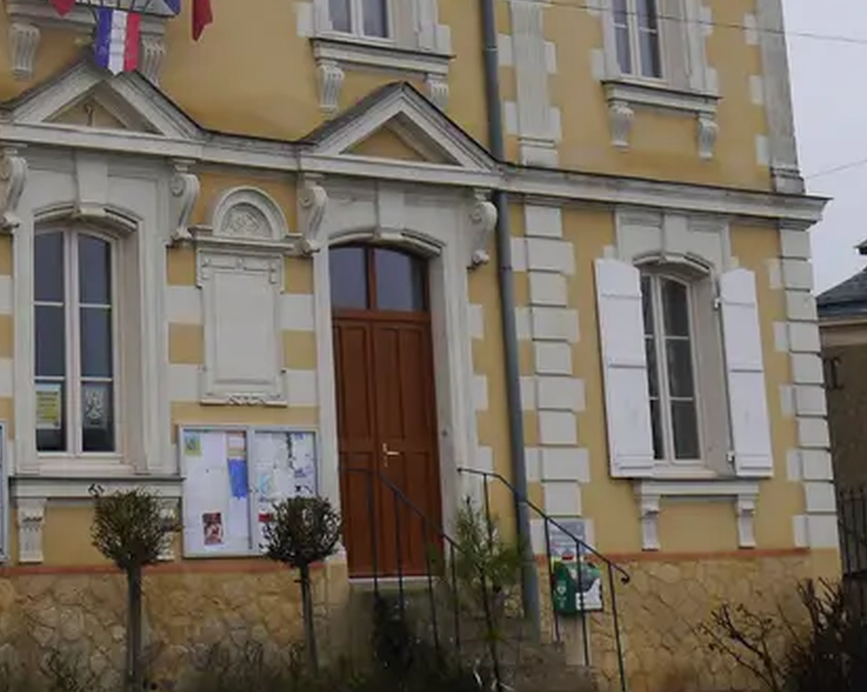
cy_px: -13
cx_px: -107
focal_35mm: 85
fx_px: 2180
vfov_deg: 17.6
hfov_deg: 21.3
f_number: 5
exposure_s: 1/200
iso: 160
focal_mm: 14
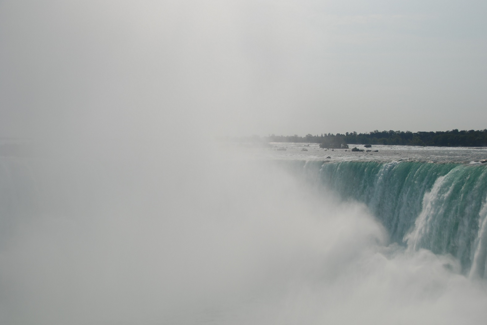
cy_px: 164
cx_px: 248
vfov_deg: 27.5
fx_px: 663
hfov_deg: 40.3
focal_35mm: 49
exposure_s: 1/1250
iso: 100
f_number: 4.2
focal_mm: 32
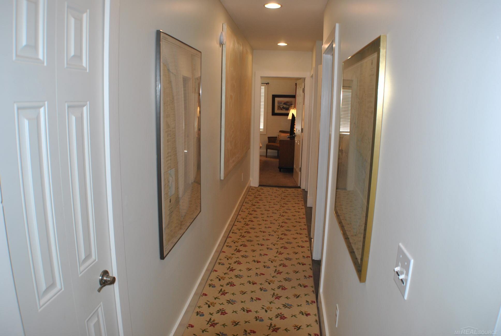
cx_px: 250
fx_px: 460
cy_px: 168
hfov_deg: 57.2
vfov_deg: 40.1
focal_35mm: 33
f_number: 3.5
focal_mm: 22
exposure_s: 1/60
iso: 200
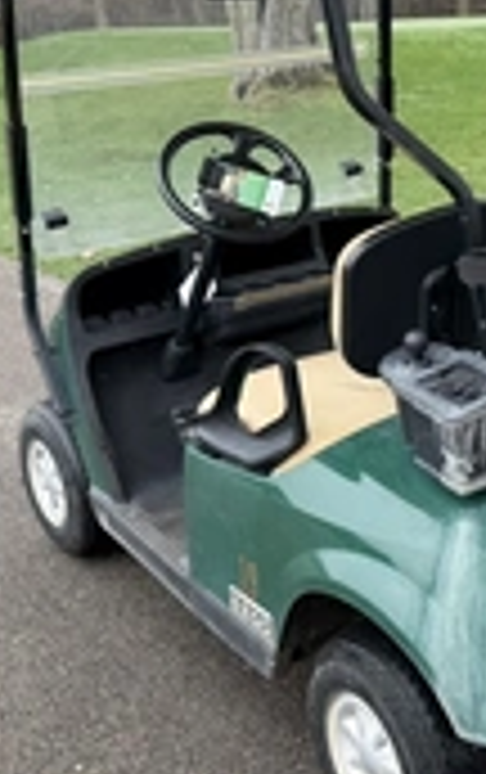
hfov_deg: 20.9
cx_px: 544
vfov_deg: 34.4
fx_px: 1246
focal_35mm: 59
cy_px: 328
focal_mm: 6.76
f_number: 1.78
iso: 80
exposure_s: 1/909
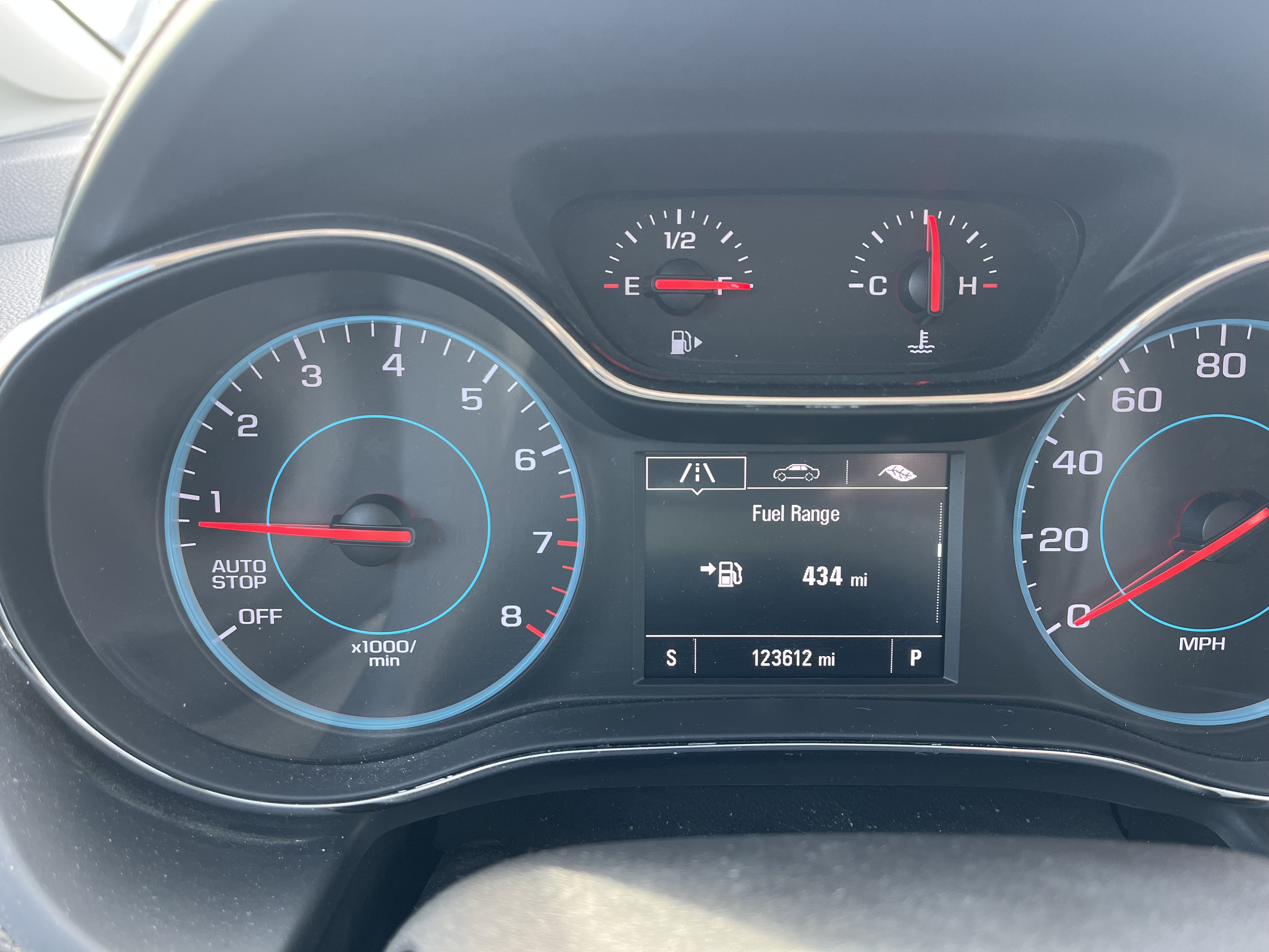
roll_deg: +0.8
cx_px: 634
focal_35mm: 26
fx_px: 953
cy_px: 476
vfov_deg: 53.1
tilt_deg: -20.5
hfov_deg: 67.3
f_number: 1.6
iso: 100
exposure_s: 1/122
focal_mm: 5.1
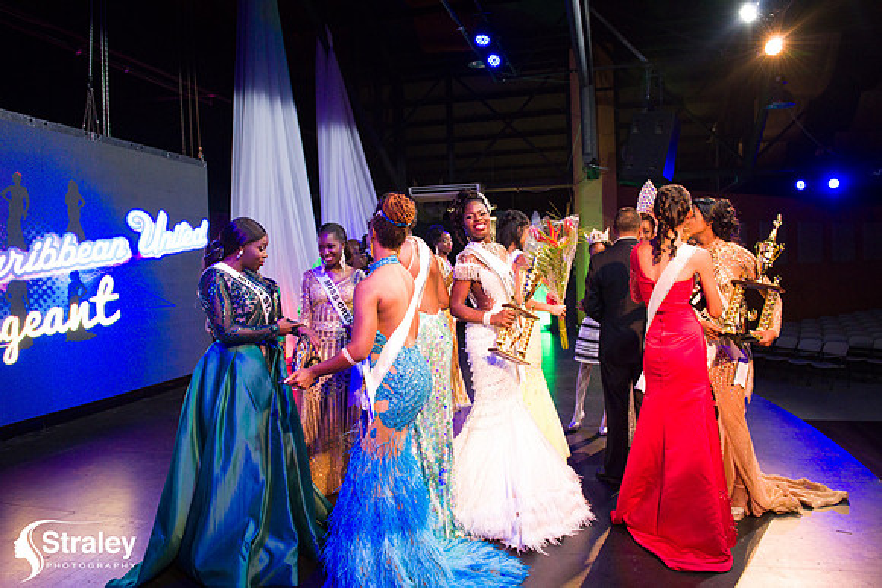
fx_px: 637
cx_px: 441
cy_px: 294
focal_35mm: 26
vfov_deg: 49.6
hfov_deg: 69.4
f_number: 5
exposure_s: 1/160
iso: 4000
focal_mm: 26
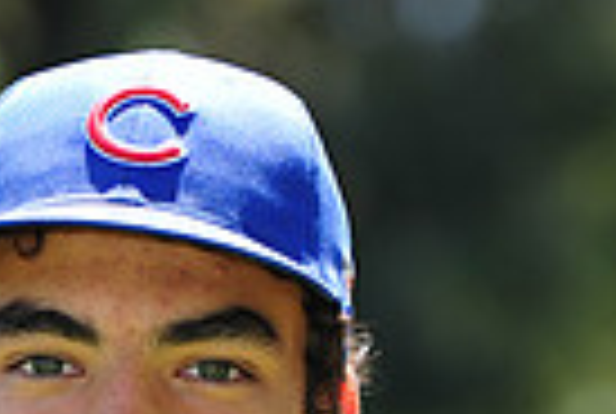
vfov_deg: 1.8
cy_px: 675
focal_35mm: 781
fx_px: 13393
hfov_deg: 2.6
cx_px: 117
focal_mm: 185
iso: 200
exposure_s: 1/250
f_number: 5.6
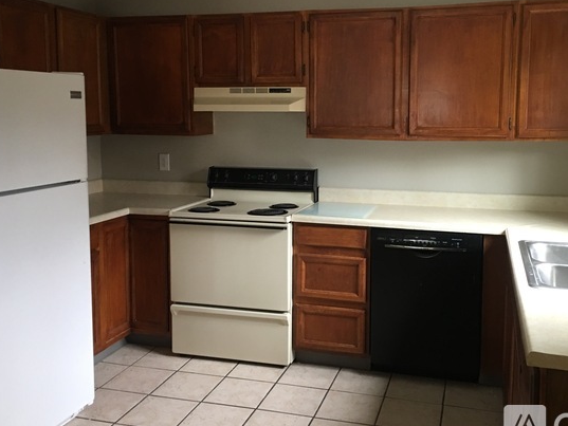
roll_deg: -0.1
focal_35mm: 36
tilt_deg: -5.0
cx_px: 322
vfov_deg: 39.6
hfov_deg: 51.2
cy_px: 183
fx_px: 591
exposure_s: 1/17
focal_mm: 4.15
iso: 125
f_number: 2.2
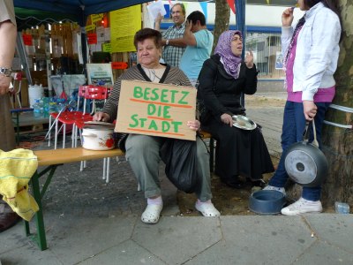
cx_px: 176
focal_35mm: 30
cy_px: 132
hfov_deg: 60.0
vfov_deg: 46.8
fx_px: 306
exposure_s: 1/160
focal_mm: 6.3
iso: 320
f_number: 2.2
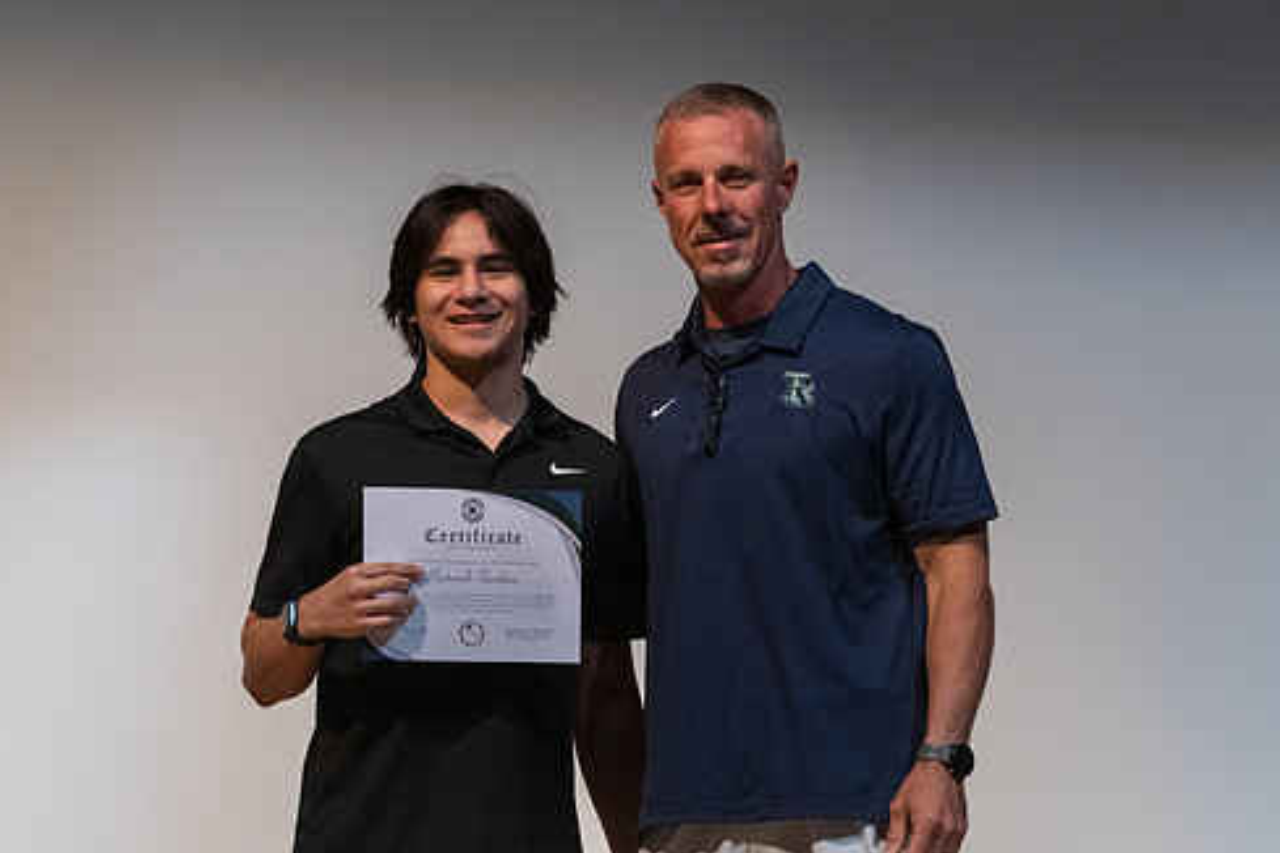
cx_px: 602
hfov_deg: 10.1
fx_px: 7217
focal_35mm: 203
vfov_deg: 6.8
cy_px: 378
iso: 5000
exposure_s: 1/320
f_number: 4
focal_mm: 171
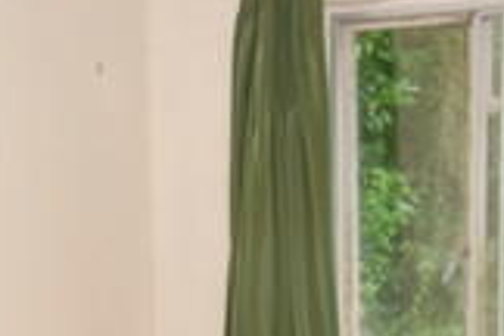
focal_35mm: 95
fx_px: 1330
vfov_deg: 13.9
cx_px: 264
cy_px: 431
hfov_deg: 21.5
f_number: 4
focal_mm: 10
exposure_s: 1/60
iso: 160
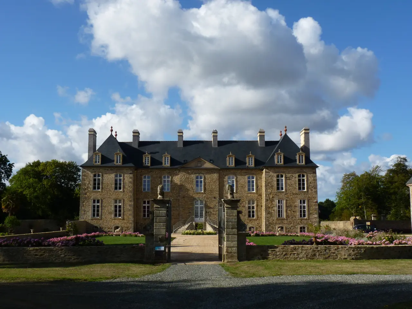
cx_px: 206
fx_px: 524
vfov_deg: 32.9
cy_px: 154
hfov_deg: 42.9
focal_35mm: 44
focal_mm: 7.8
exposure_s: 1/400
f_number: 5.6
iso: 80
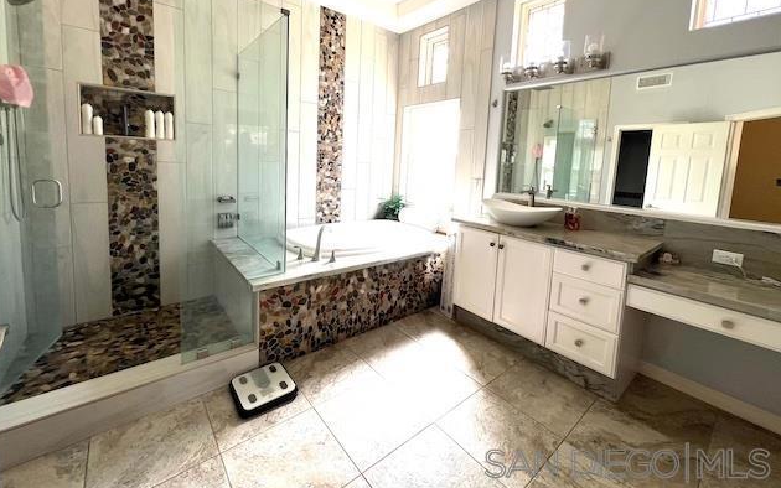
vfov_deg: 77.7
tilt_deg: -6.0
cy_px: 193
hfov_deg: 105.3
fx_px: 298
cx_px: 386
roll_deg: -2.3
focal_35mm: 14
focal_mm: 1.57
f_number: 1.8
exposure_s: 1/99
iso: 32
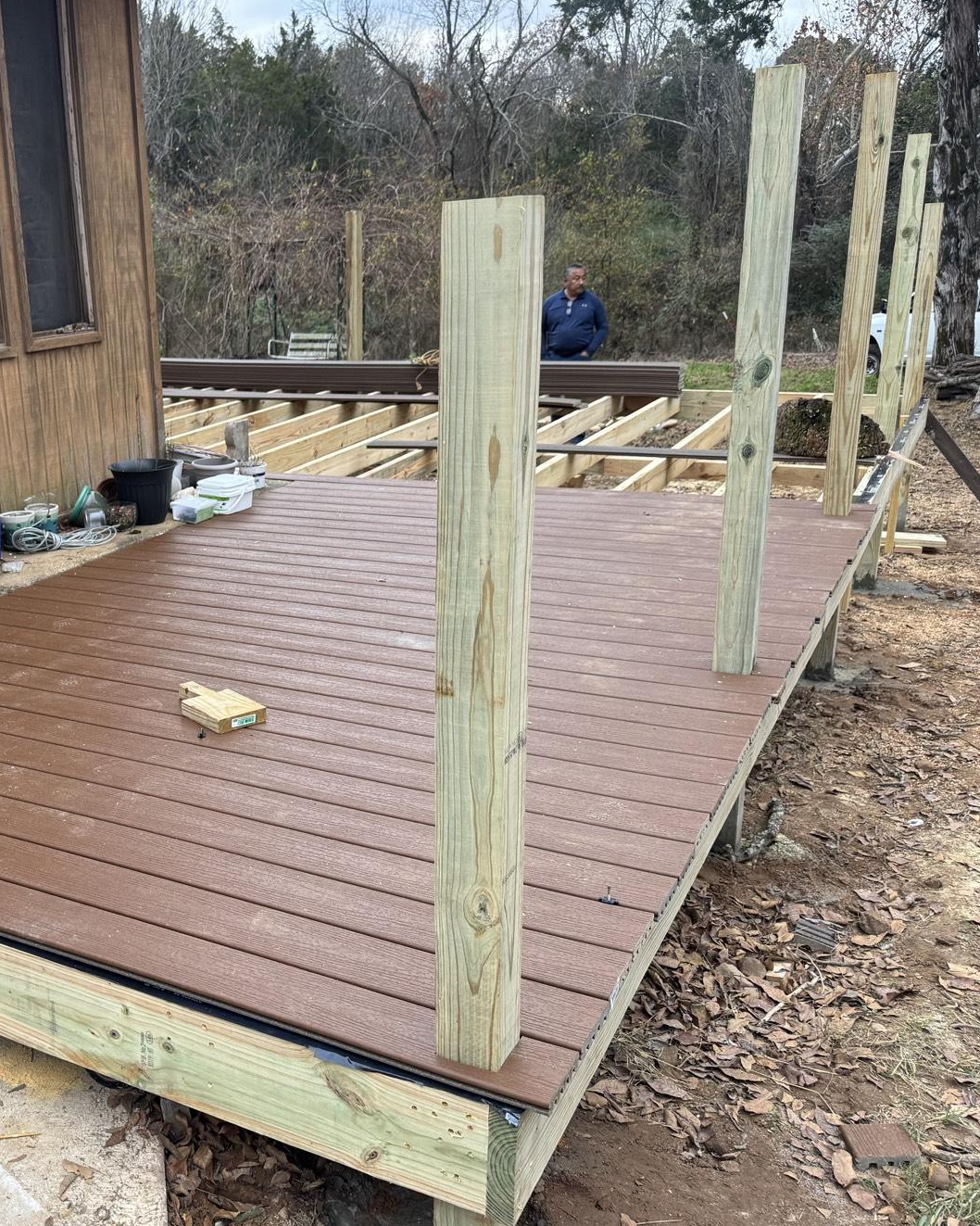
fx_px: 1233
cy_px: 635
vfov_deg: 52.8
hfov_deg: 41.3
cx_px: 180
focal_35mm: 34
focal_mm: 6.76
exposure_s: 1/121
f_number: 1.78
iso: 125
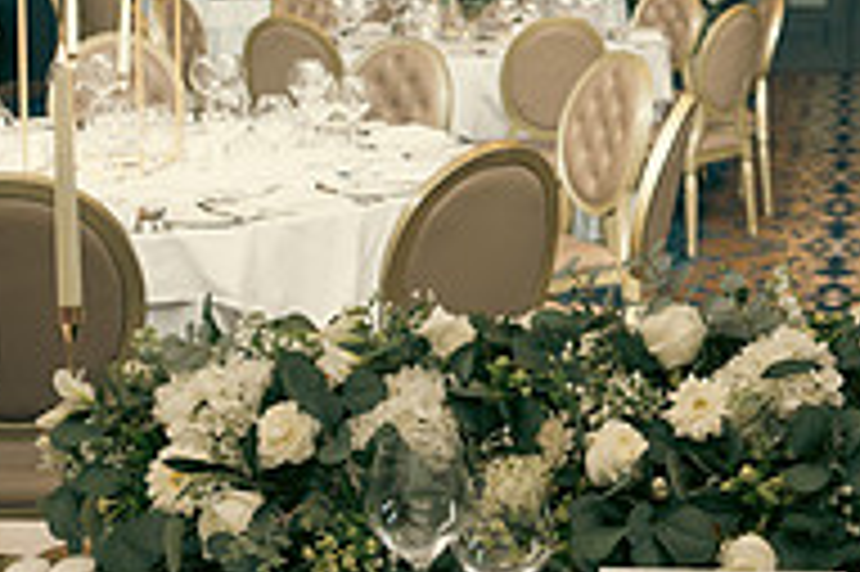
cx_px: 765
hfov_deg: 26.8
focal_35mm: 73
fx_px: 1742
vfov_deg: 18.2
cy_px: 25
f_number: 3.5
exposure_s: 1/160
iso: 500
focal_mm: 24
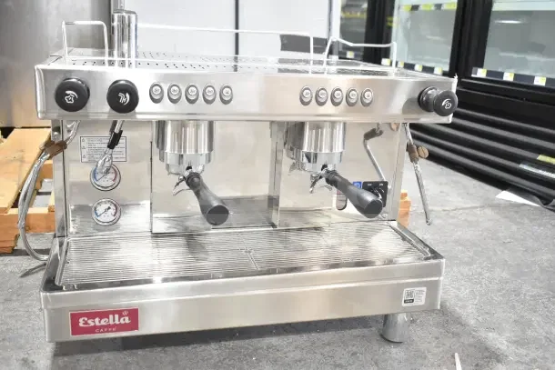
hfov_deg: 53.1
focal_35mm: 36
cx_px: 278
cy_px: 185
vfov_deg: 36.9
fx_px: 555
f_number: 4
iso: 1600
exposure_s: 1/80
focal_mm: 24
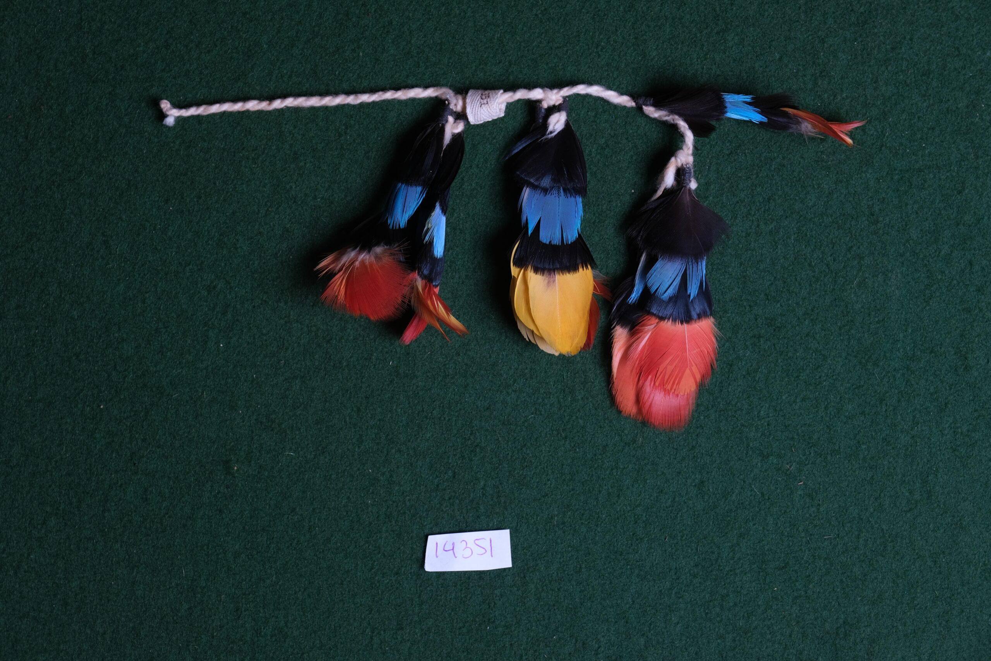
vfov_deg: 16.5
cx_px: 496
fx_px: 2285
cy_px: 330
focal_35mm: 83
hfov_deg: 24.5
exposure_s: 1/160
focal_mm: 55
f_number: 5.6
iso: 200
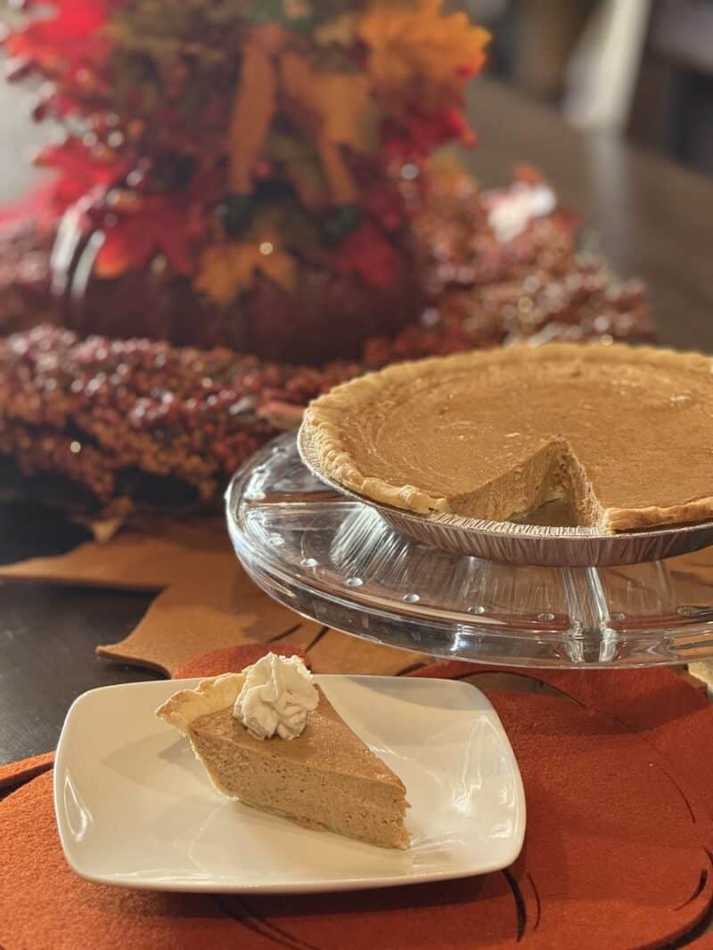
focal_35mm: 120
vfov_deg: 16.4
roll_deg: -0.6
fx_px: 3296
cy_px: 475
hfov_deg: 12.3
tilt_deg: -20.3
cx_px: 356
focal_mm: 15.66
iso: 400
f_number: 2.8
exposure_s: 1/60
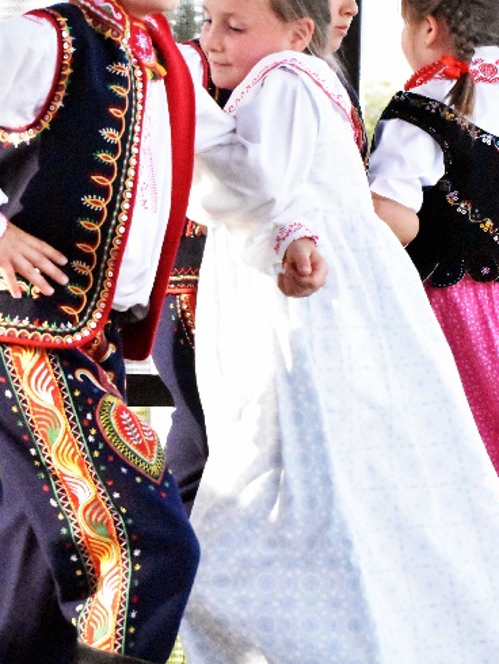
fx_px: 4609
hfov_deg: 6.2
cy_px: 362
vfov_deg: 8.2
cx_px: 196
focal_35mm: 240
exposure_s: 1/2500
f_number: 13
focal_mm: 102
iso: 25600
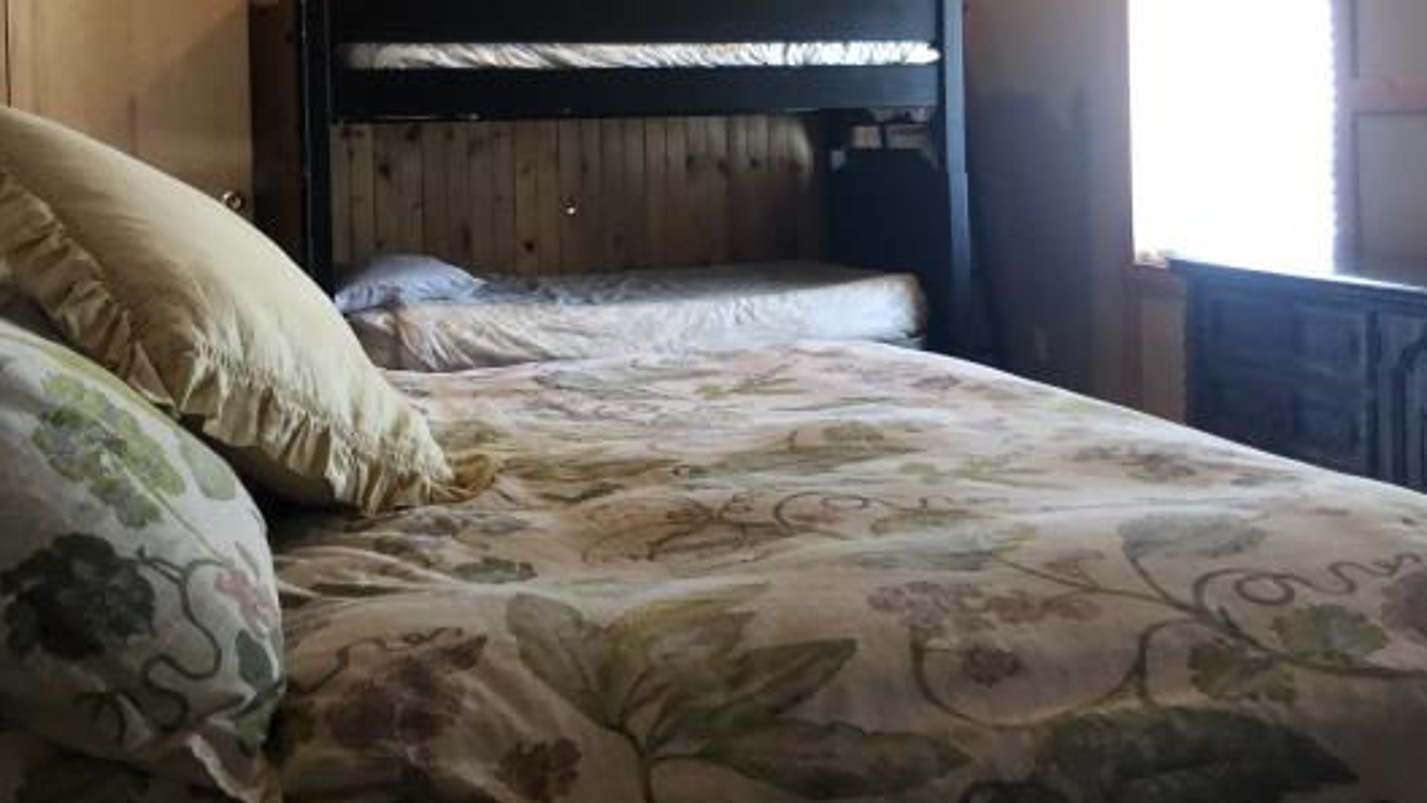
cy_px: 173
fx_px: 1400
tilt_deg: +3.9
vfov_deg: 31.3
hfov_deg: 54.0
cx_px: 689
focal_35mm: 37
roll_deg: -0.5
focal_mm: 3.99
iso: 80
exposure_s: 1/5
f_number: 1.8
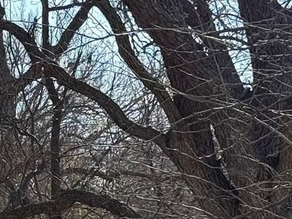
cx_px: -266
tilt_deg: -2.3
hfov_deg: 8.9
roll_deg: +0.5
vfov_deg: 6.9
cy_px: 324
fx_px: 1779
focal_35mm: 211
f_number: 1.78
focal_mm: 6.76
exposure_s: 1/2415
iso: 100
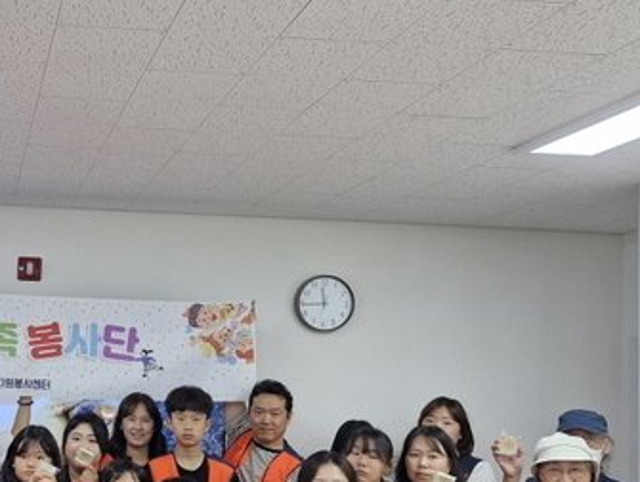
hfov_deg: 36.3
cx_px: 27
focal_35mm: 48
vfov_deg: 30.1
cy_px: 326
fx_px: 888
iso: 125
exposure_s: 1/120
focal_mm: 5.54
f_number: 1.8
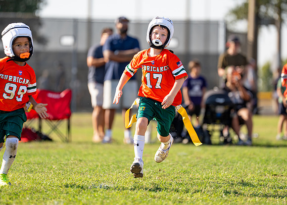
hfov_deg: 7.9
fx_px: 2074
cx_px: 154
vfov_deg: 5.7
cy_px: 88
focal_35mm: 254
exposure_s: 1/2000
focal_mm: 200
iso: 200
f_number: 2.8
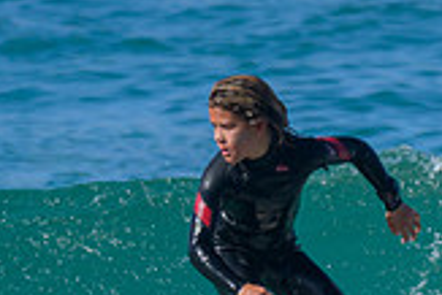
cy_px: 348
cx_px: 378
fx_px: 47913
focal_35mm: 3899
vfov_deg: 0.4
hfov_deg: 0.5
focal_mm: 800
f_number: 6.3
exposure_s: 1/2000
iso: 360
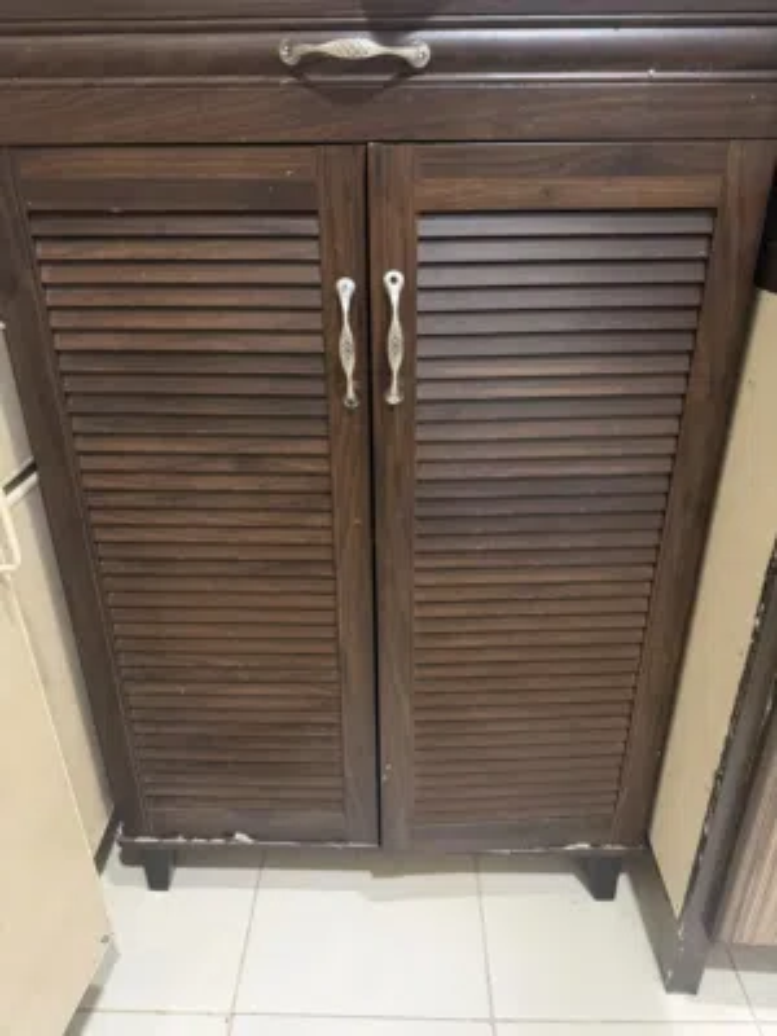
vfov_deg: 71.6
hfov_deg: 56.8
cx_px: 388
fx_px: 718
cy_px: 518
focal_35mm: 24
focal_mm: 6.76
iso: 1000
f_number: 1.78
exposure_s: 1/33
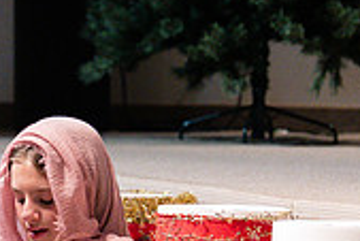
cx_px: -18
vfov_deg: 3.5
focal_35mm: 398
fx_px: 3983
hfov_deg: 5.2
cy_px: 190
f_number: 2.8
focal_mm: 70
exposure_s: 1/160
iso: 2000
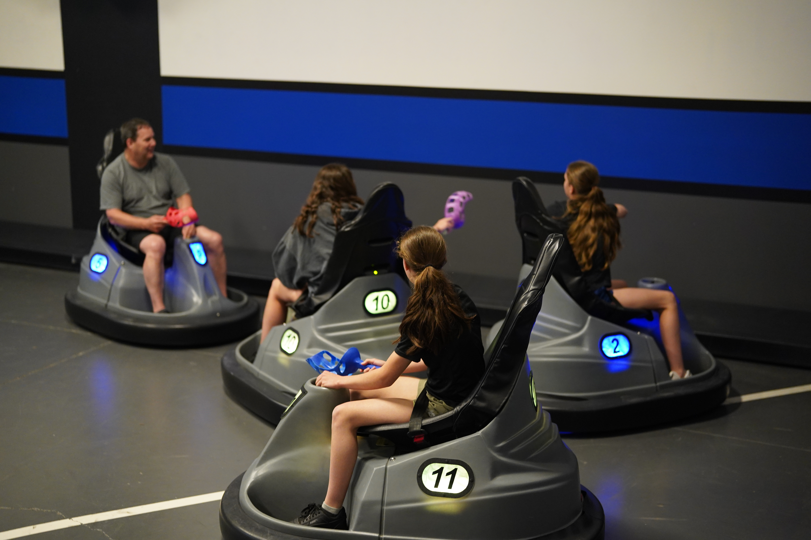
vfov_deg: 27.0
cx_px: 406
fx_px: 1126
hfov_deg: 39.6
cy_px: 270
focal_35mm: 50
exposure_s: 1/125
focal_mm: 50
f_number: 1.4
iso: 2000
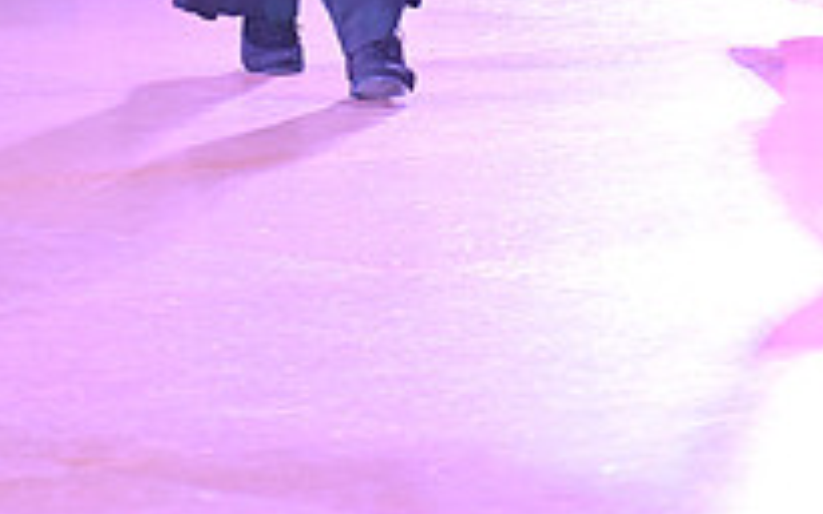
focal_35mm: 294
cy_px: -562
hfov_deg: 7.1
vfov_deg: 4.4
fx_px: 6592
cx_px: 540
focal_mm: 102
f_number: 4.5
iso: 5000
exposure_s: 1/400
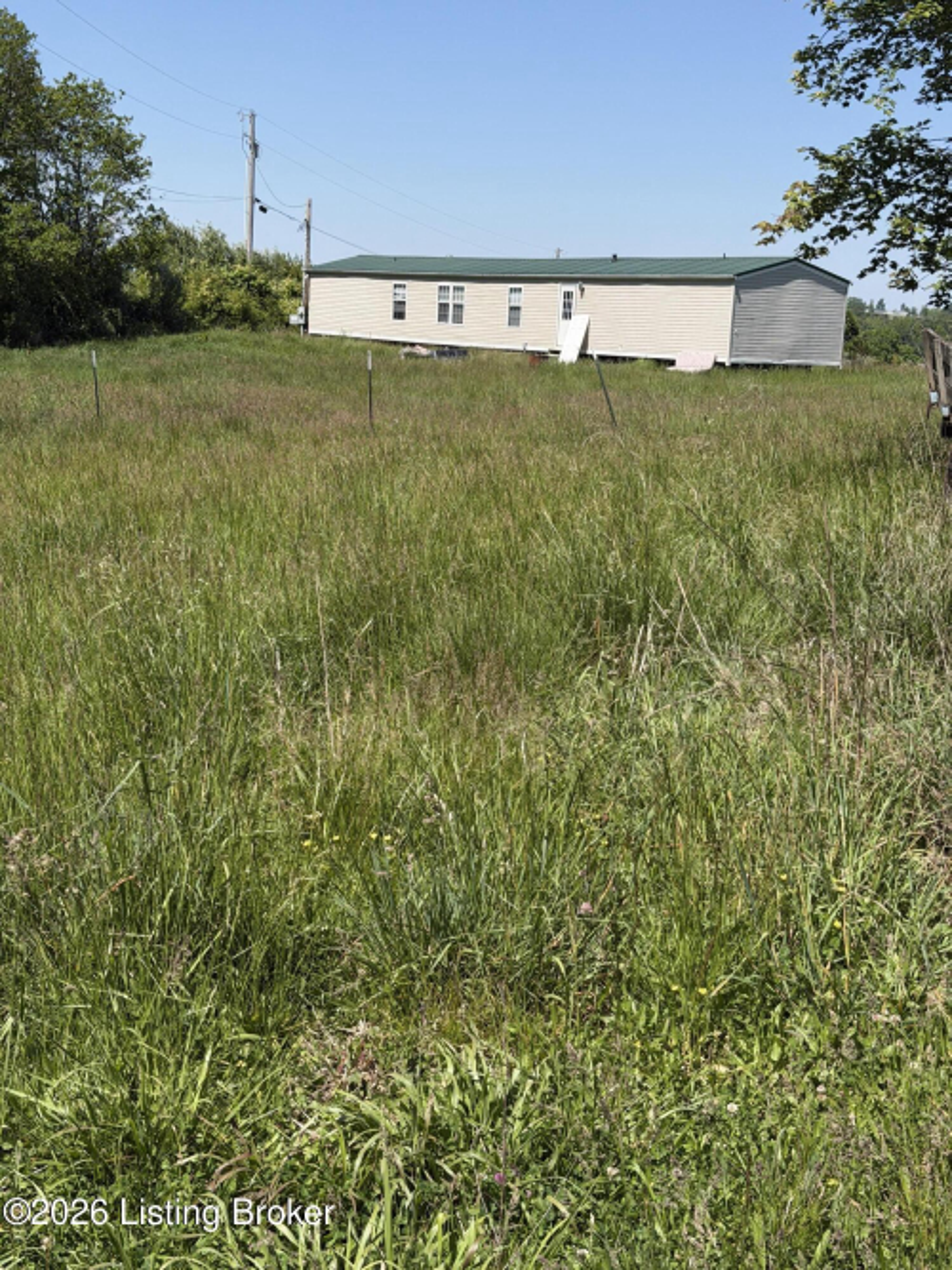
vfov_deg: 39.7
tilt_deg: -8.9
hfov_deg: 30.3
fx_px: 1761
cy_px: 635
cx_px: 476
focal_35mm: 48
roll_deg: -2.7
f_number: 1.78
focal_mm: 6.76
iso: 64
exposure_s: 1/4098
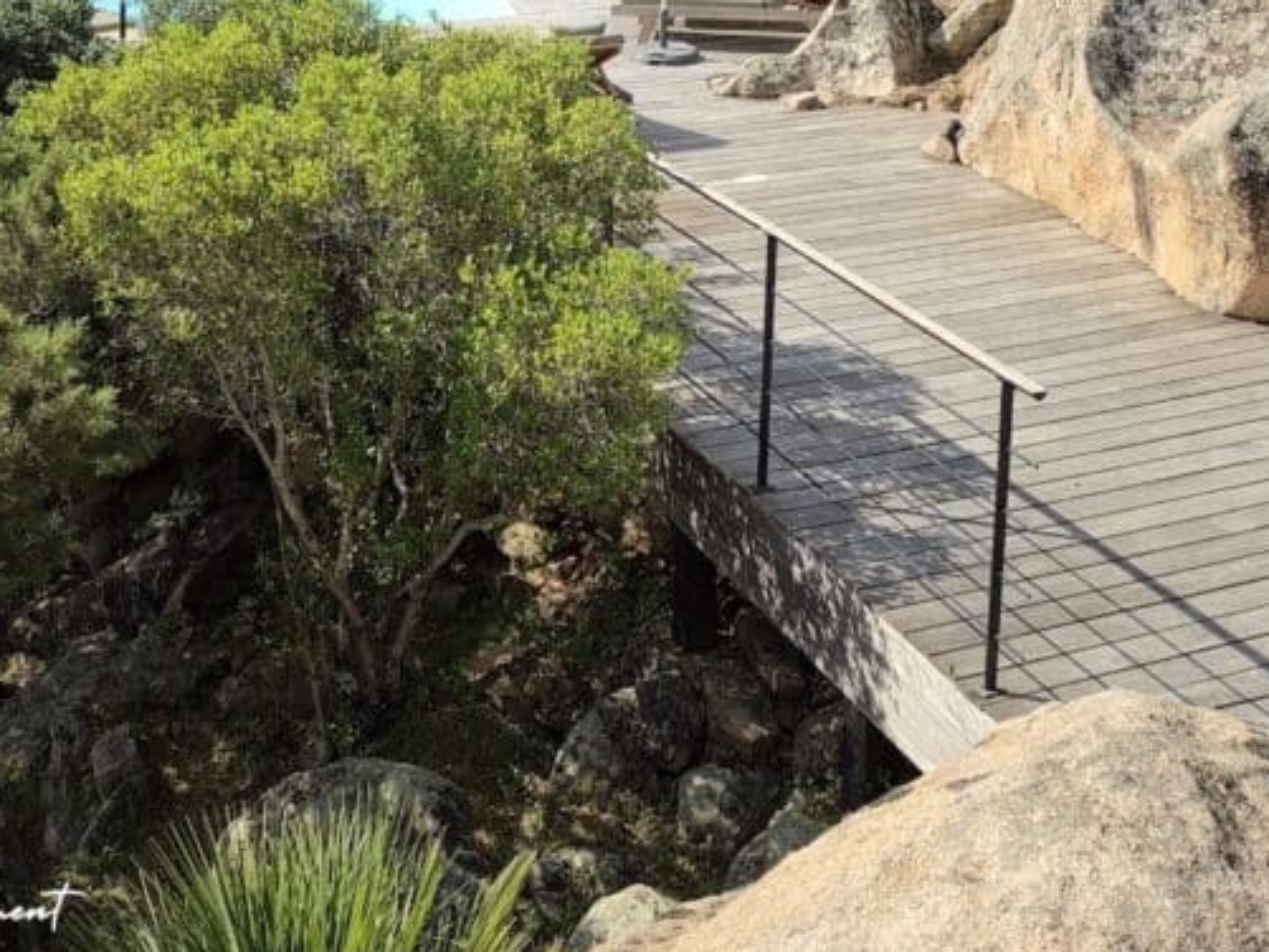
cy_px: -68
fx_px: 1723
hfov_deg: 40.2
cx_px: 494
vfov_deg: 28.4
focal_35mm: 47
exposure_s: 1/6352
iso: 64
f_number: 1.4
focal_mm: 6.5
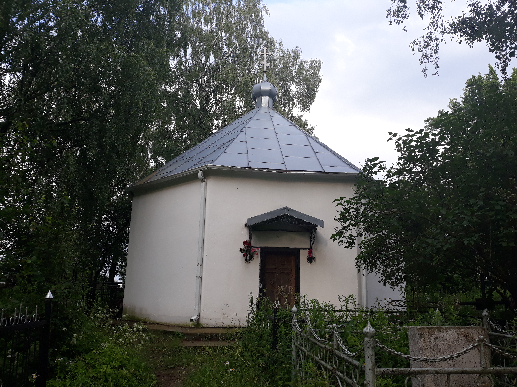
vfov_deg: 51.4
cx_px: 258
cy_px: 194
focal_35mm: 27
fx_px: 403
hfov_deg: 65.3
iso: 40
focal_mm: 3.71
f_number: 1.7
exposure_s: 1/400
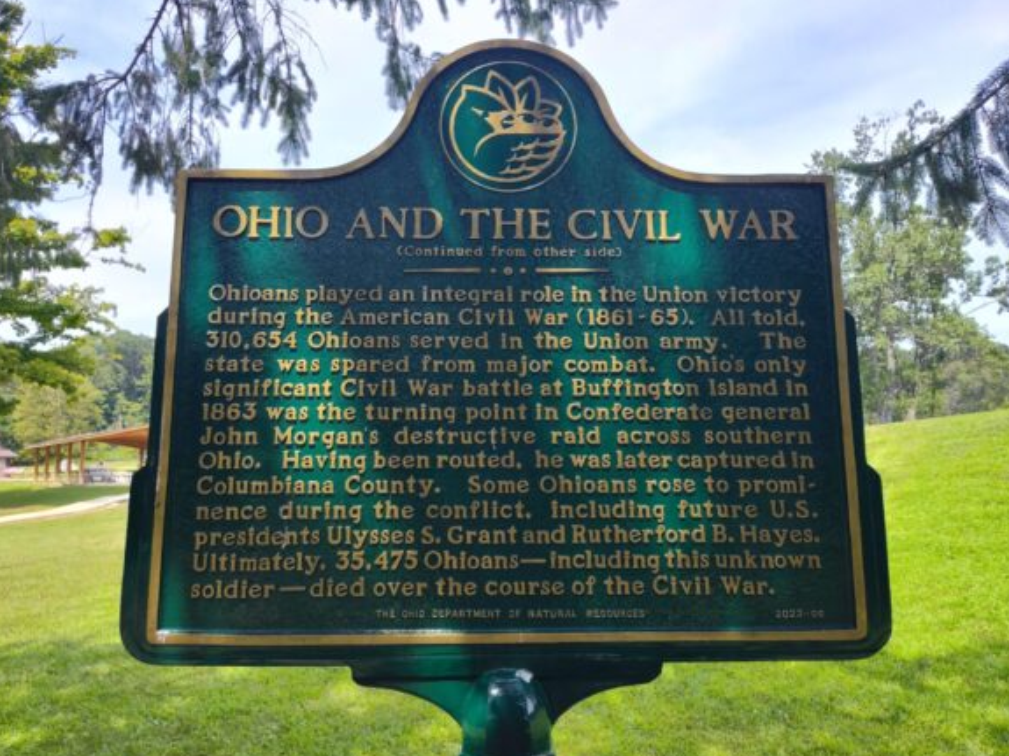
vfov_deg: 56.8
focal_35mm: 24
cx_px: 509
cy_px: 389
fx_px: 699
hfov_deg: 71.6
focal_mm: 5.56
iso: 100
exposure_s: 1/649
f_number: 1.8
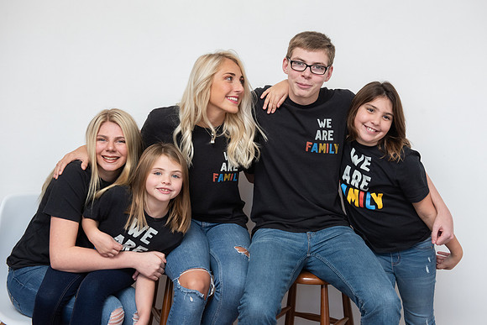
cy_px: 155
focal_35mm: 52
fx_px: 707
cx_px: 254
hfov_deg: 38.0
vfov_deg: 25.9
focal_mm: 50
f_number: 5
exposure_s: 1/200
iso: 640
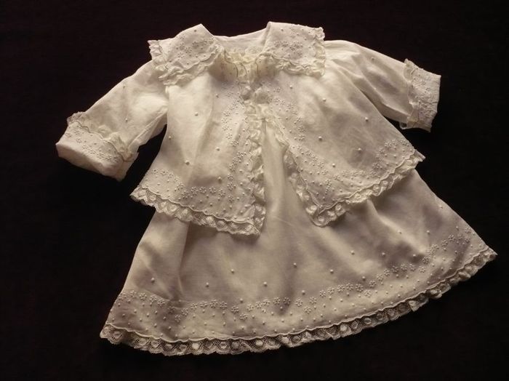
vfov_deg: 40.7
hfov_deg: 52.7
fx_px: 514
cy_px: 190
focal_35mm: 35
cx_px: 254
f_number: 2.8
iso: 400
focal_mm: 5.8
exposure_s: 1/500
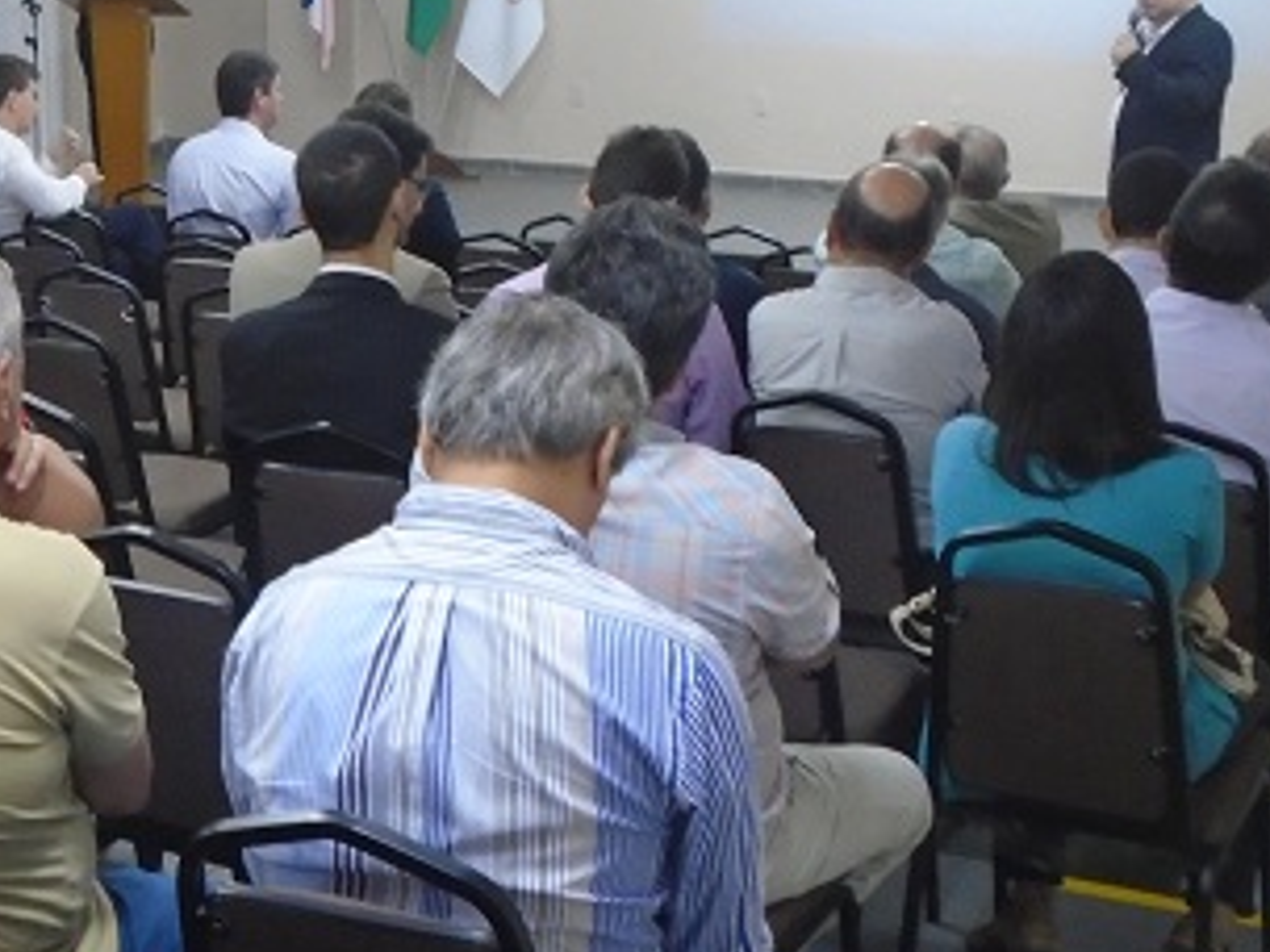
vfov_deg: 20.7
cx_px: 180
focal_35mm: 71
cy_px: 413
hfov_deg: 26.7
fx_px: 2605
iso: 400
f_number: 3.8
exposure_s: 1/10
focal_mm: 6.4
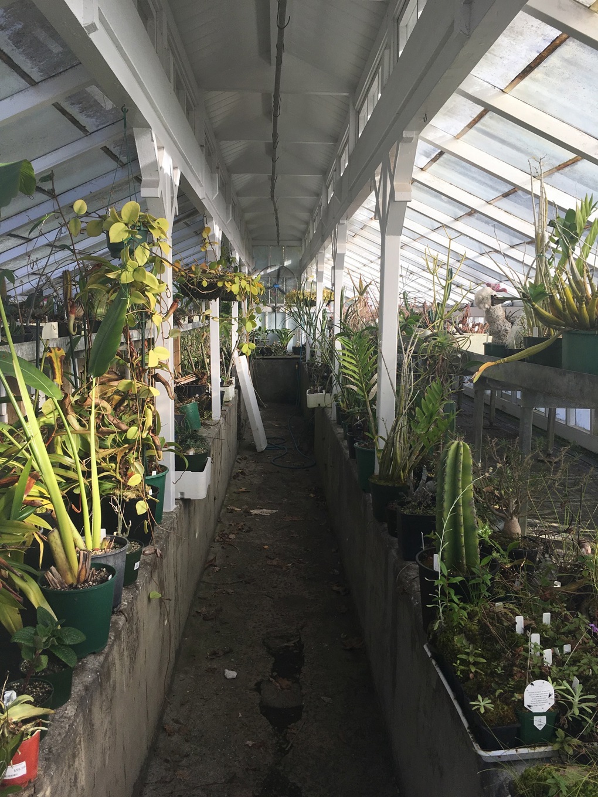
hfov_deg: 48.2
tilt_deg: -9.3
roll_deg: -0.3
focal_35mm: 29
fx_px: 668
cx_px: 299
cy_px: 398
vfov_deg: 61.7
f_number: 2.2
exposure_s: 1/686
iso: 25
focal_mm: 4.15
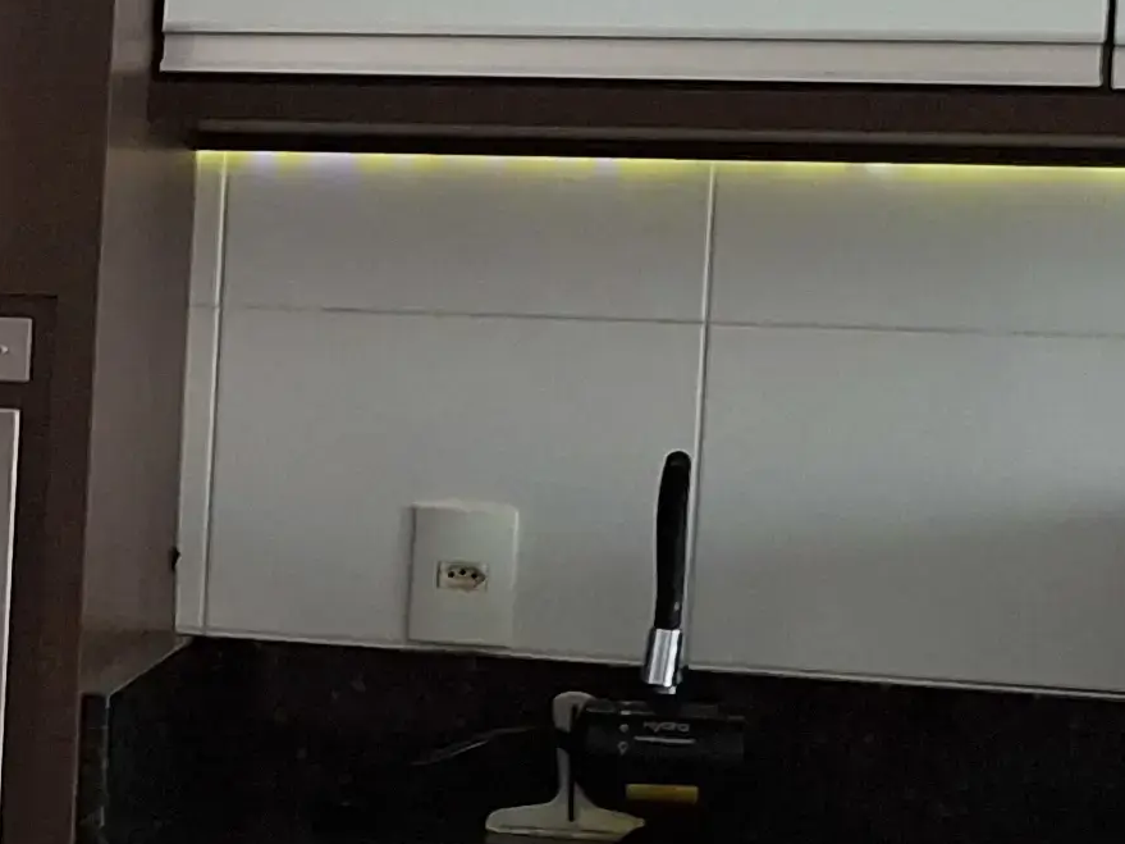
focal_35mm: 116
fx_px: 3769
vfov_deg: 12.8
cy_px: 415
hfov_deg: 13.7
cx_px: -1323
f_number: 1.8
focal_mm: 4.69
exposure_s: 1/120
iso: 200
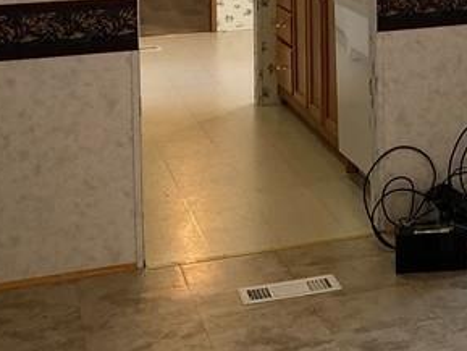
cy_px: -112
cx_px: 650
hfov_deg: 19.3
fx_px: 1242
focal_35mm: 92
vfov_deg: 15.3
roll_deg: -0.4
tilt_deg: -2.9
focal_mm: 4.25
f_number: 1.8
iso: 100
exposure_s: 1/120
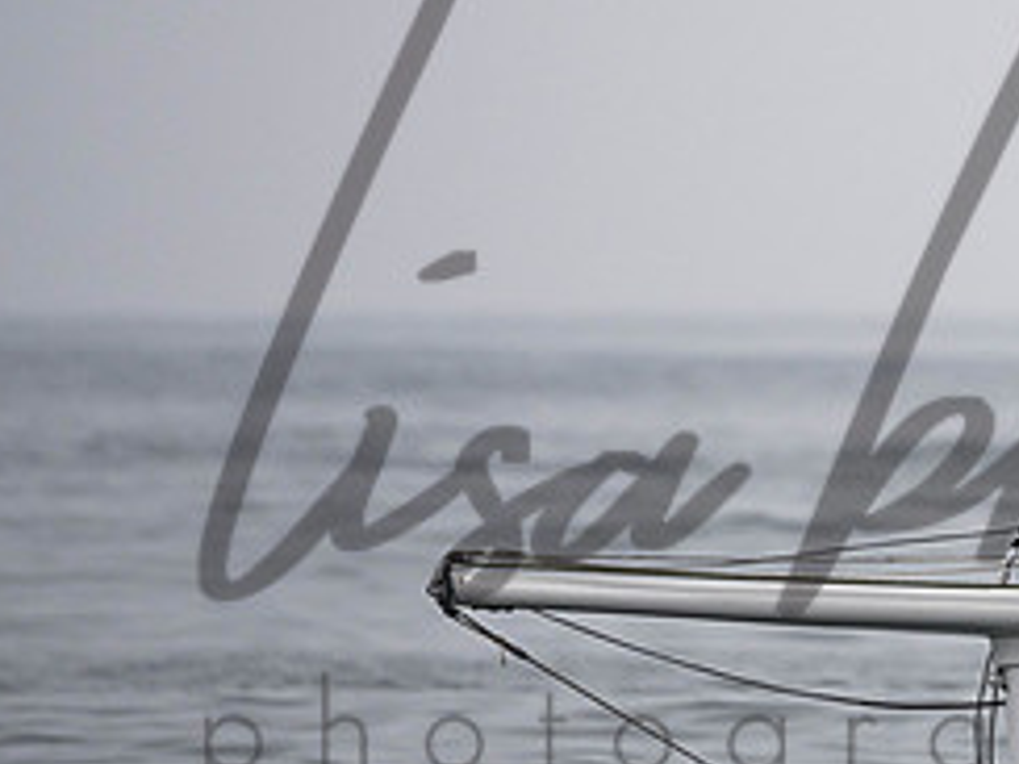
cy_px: 129
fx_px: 36855
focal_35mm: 1252
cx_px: 1216
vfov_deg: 1.2
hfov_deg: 1.6
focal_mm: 400
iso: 400
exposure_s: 1/2500
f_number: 5.6
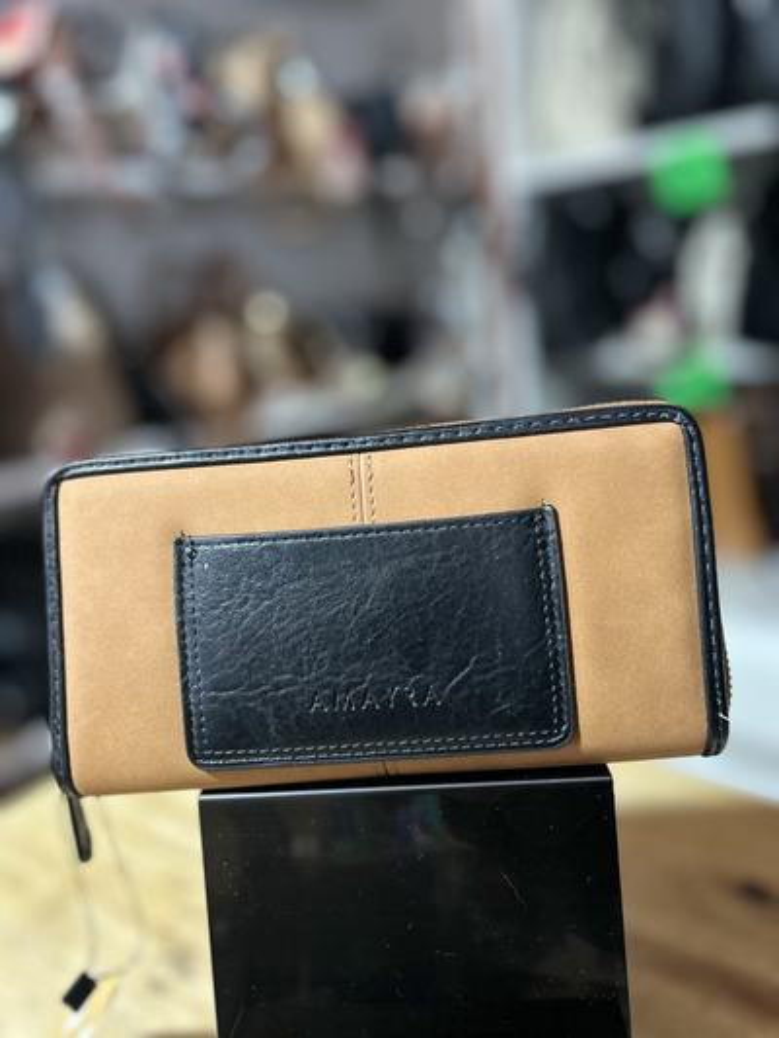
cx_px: 390
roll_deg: +6.5
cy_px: 519
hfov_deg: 53.1
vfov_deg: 67.3
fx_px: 780
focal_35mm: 26
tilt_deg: -16.0
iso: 400
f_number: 1.5
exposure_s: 1/33
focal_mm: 5.7
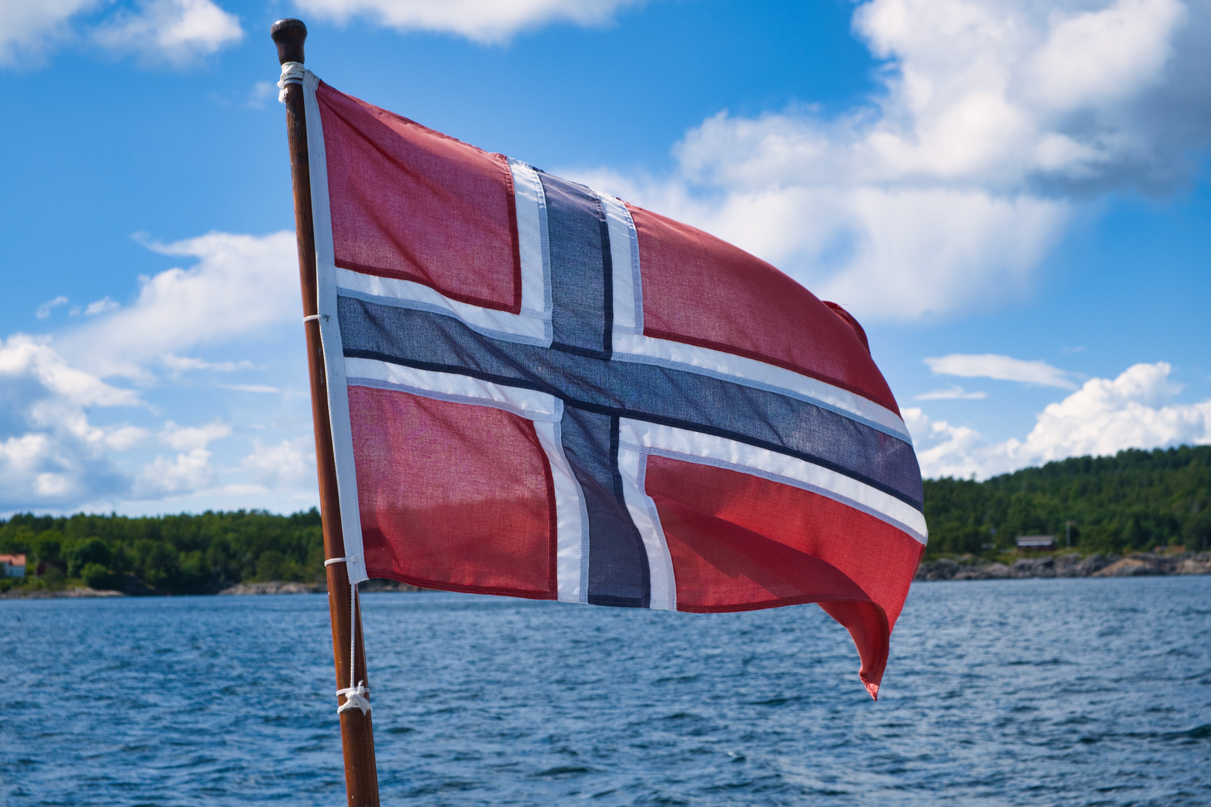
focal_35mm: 61
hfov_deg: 32.9
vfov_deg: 22.3
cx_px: 606
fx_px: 2052
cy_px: 404
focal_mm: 40.7
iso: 640
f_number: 9
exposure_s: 1/1400
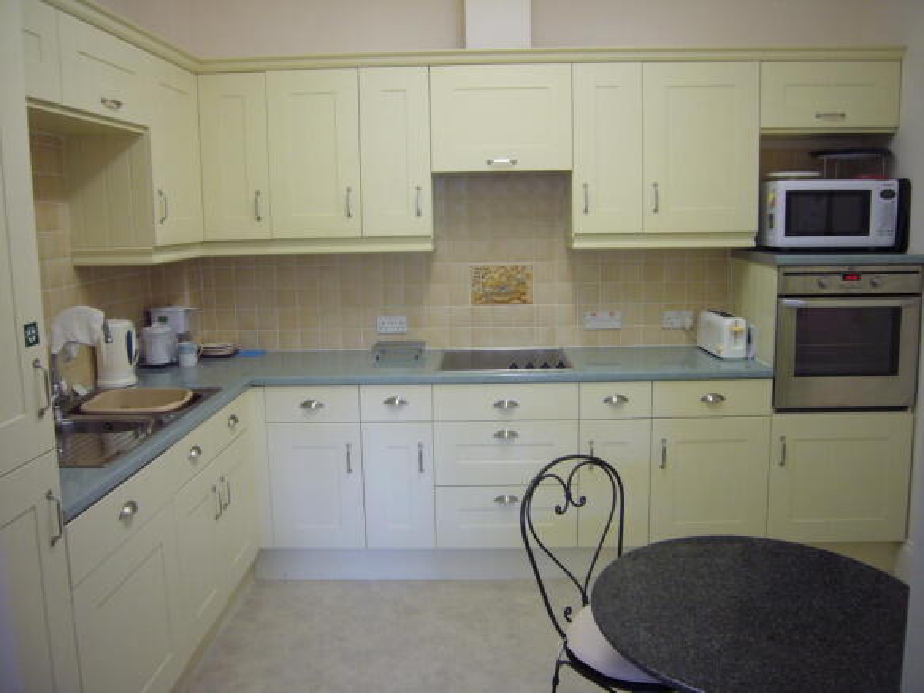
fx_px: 747
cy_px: 346
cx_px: 462
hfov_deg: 63.5
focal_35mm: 28
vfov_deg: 49.7
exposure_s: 1/25
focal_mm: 4.6
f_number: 2.8
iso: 100
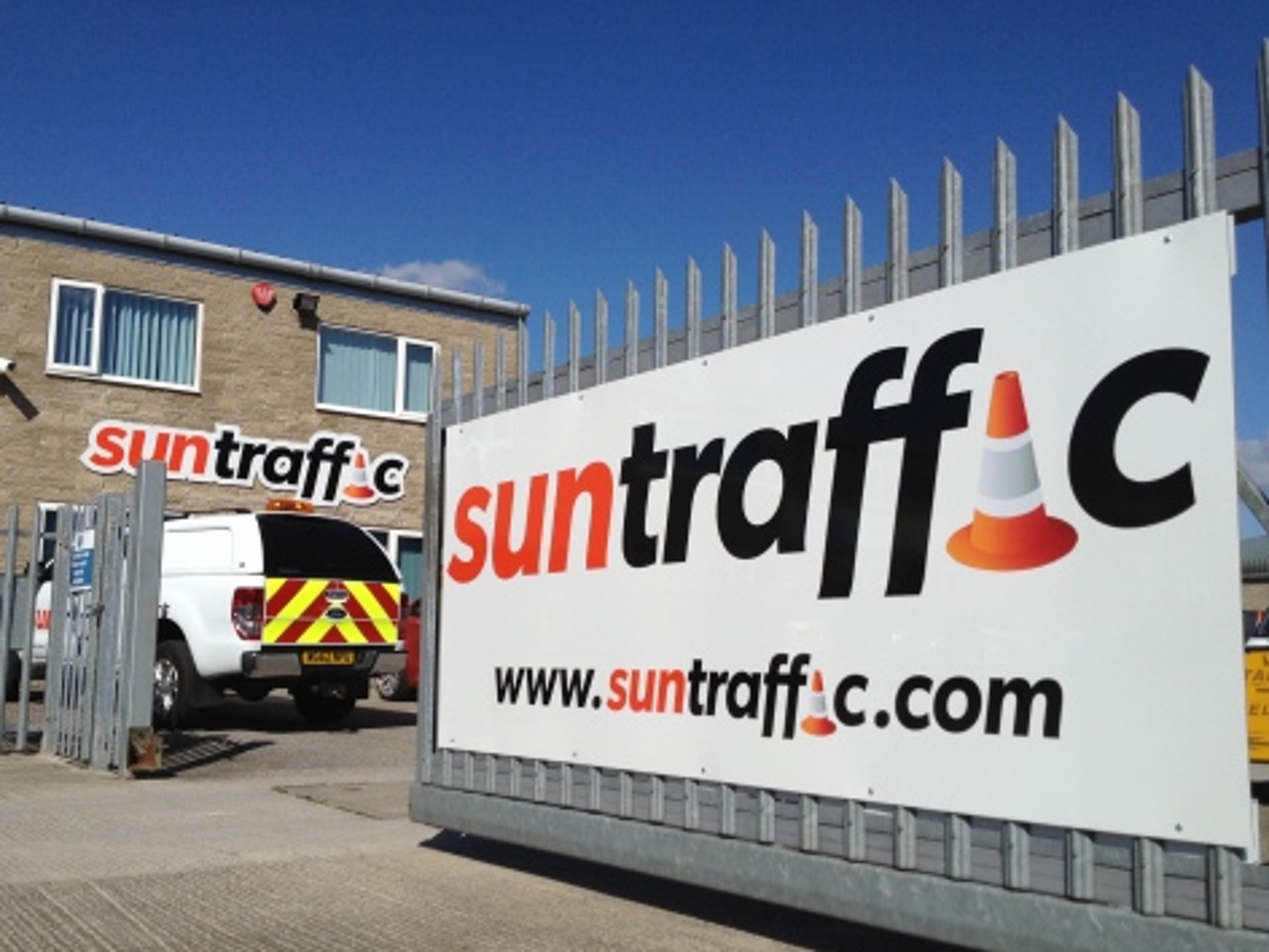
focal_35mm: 38
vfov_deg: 37.7
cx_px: 586
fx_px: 1393
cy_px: 514
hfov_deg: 48.9
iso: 50
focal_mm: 4.28
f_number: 2.4
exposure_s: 1/4255
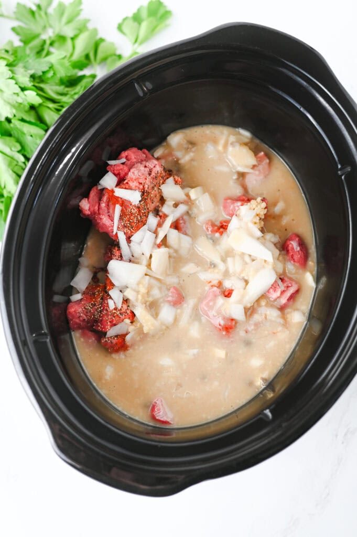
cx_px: 178
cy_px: 268
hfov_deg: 26.9
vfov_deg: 39.6
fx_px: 745
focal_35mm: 50
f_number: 4
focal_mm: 50
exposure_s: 1/125
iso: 800
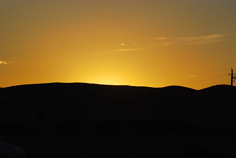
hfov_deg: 10.1
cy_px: 79
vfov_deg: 6.8
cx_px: 118
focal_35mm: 202
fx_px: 1329
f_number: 25
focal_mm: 135
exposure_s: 1/320
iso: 400
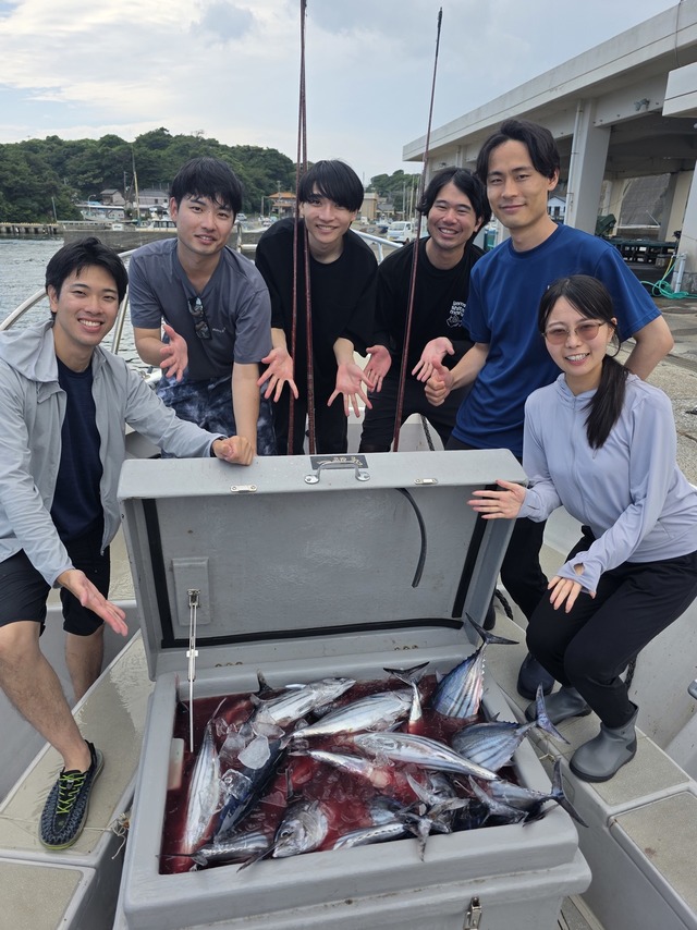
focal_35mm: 23
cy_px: 465
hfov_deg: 58.9
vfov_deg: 73.9
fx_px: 618
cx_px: 348
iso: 80
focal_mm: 6.3
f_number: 1.7
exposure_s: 1/2723
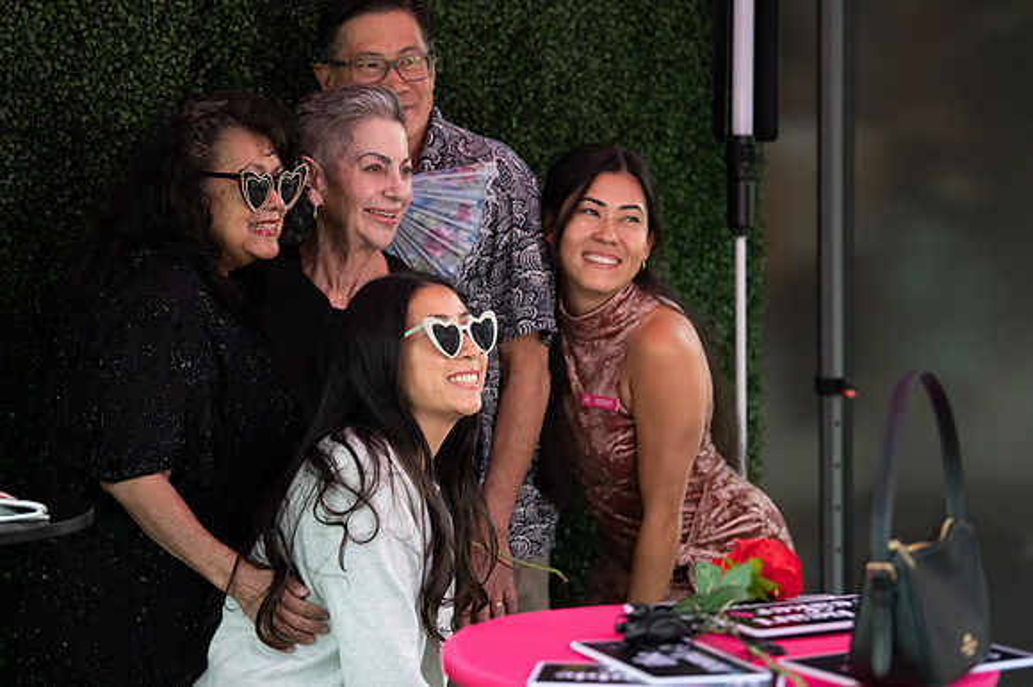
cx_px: 516
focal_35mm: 114
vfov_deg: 12.0
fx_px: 3269
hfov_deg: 18.0
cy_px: 344
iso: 640
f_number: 2.8
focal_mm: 95
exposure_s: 1/1000
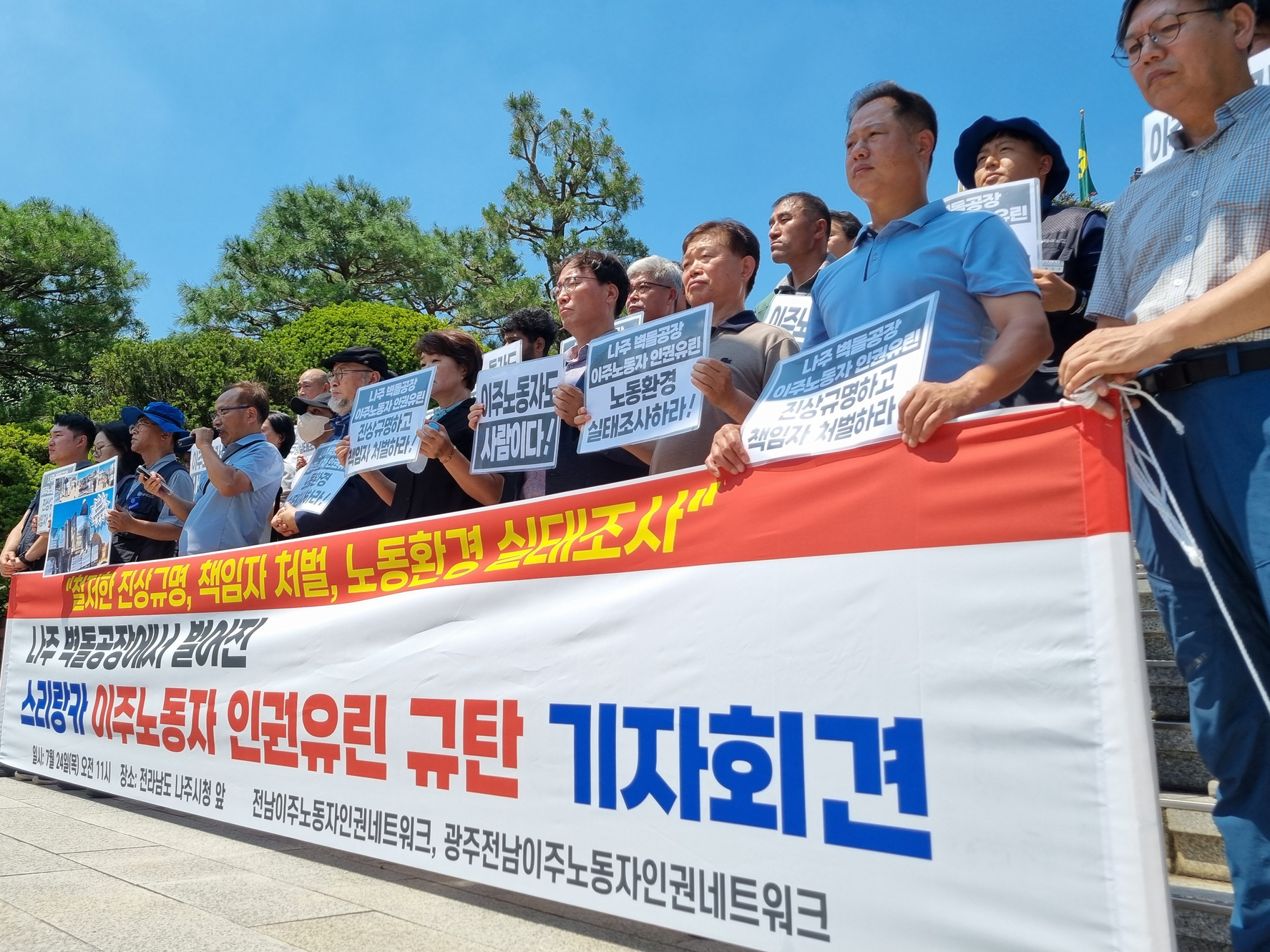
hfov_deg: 59.9
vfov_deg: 46.6
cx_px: 598
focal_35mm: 30
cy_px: 406
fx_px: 1101
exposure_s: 1/2584
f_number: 1.8
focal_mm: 5.4
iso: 50
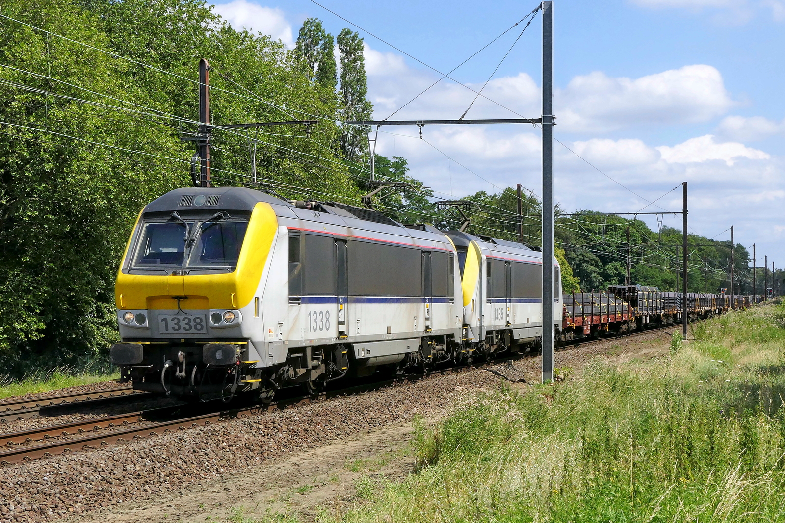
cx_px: 392
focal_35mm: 65
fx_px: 1417
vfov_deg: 20.9
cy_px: 262
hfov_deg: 31.0
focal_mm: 23.8
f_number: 10
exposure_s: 1/800
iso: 500
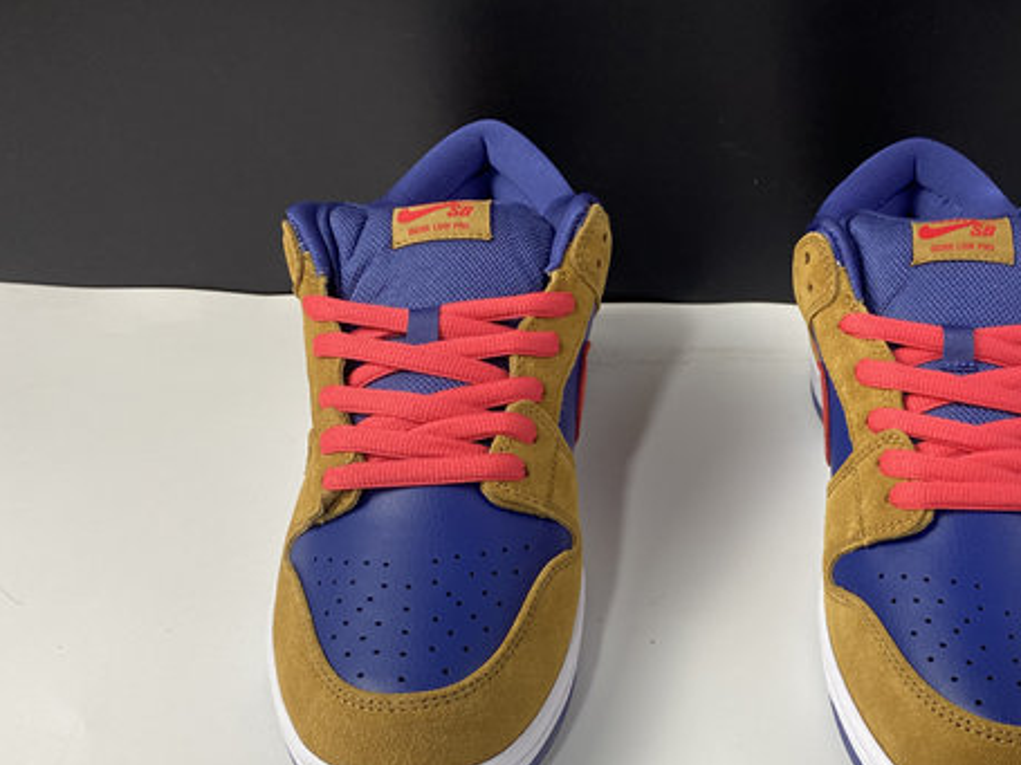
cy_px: 515
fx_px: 1179
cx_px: 693
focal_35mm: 40
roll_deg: +0.5
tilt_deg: -38.7
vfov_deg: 35.6
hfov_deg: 46.0
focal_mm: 4.25
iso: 64
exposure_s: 1/100
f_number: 1.8
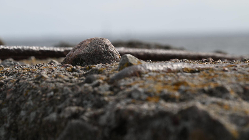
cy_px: 29
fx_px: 1142
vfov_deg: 7.0
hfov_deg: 12.4
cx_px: 106
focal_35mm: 173
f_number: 11
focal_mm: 120
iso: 100
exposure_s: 1/250
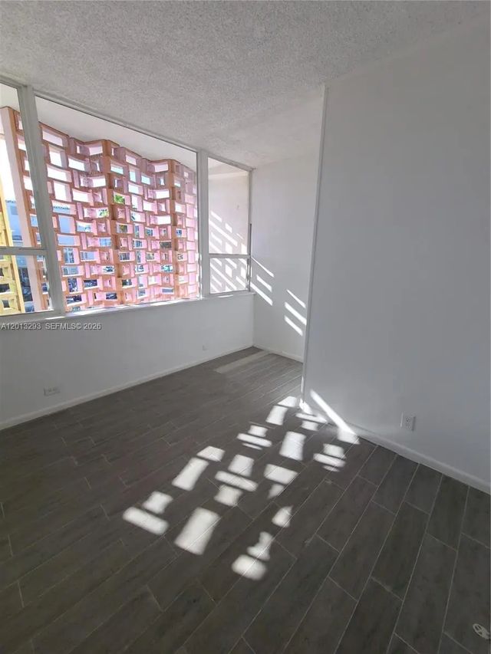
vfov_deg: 106.2
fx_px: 246
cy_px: 327
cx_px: 246
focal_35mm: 13
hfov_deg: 89.9
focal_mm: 2.2
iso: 50
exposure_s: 1/258
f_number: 2.2
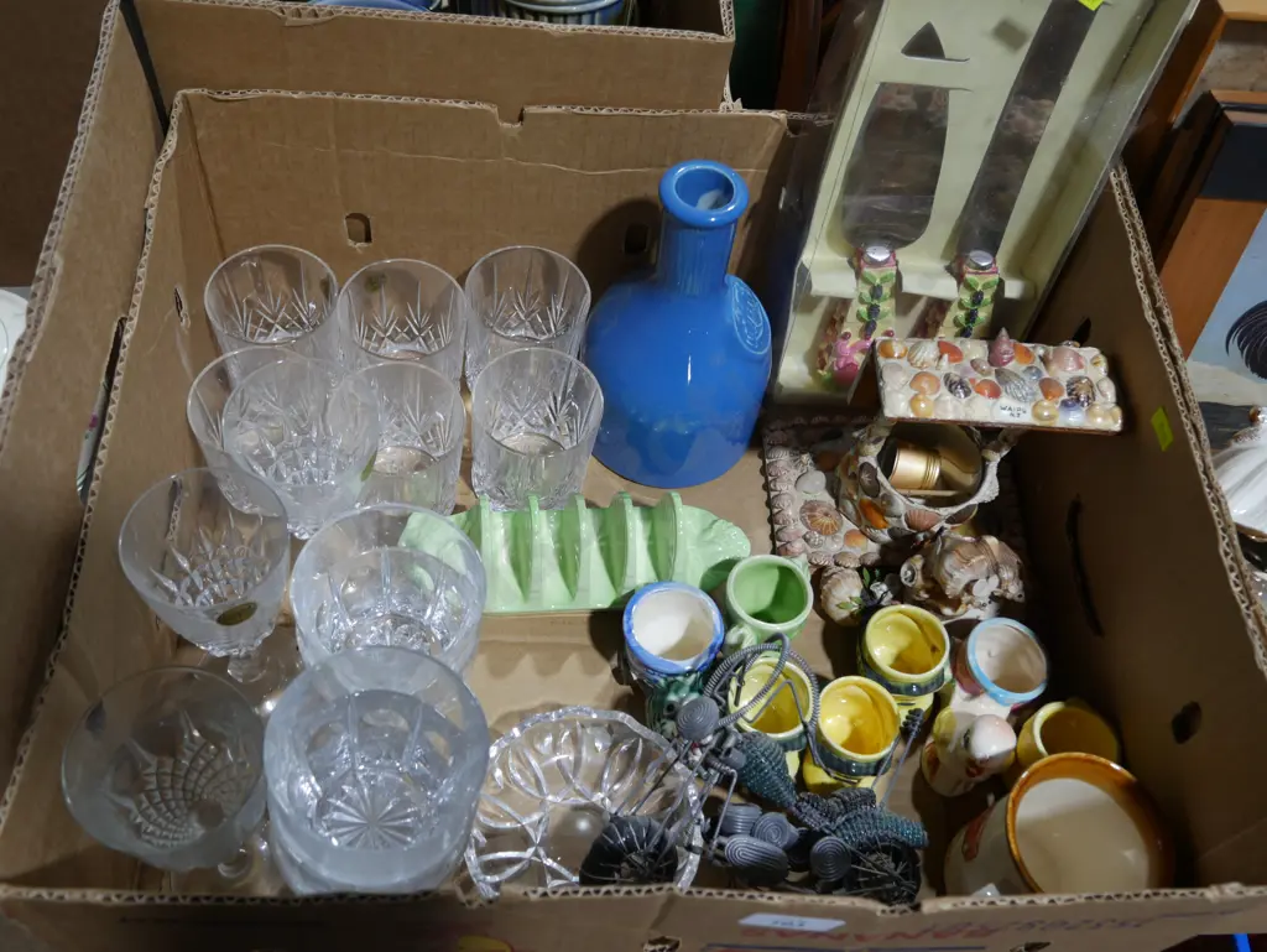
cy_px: 476
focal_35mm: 34
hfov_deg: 53.9
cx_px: 634
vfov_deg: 41.8
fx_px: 1245
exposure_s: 1/60
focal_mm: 17
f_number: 4
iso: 200
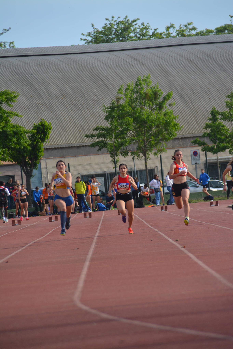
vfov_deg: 6.9
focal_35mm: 300
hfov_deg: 4.6
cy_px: 174
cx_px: 116
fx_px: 2913
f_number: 6.3
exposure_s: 1/1250
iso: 400
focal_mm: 200
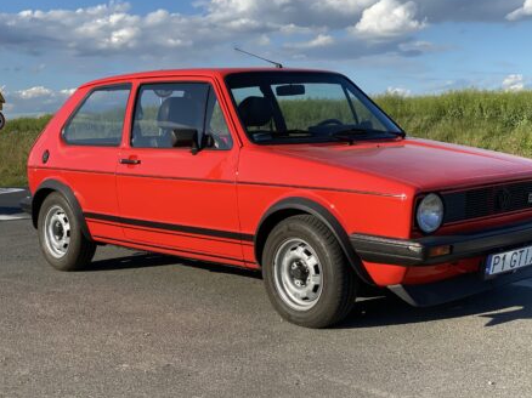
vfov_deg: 25.6
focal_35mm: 57
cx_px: 289
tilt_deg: -1.8
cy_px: 182
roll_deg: +0.2
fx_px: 876
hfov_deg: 33.8
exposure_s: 1/1261
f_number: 2
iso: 20
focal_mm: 6
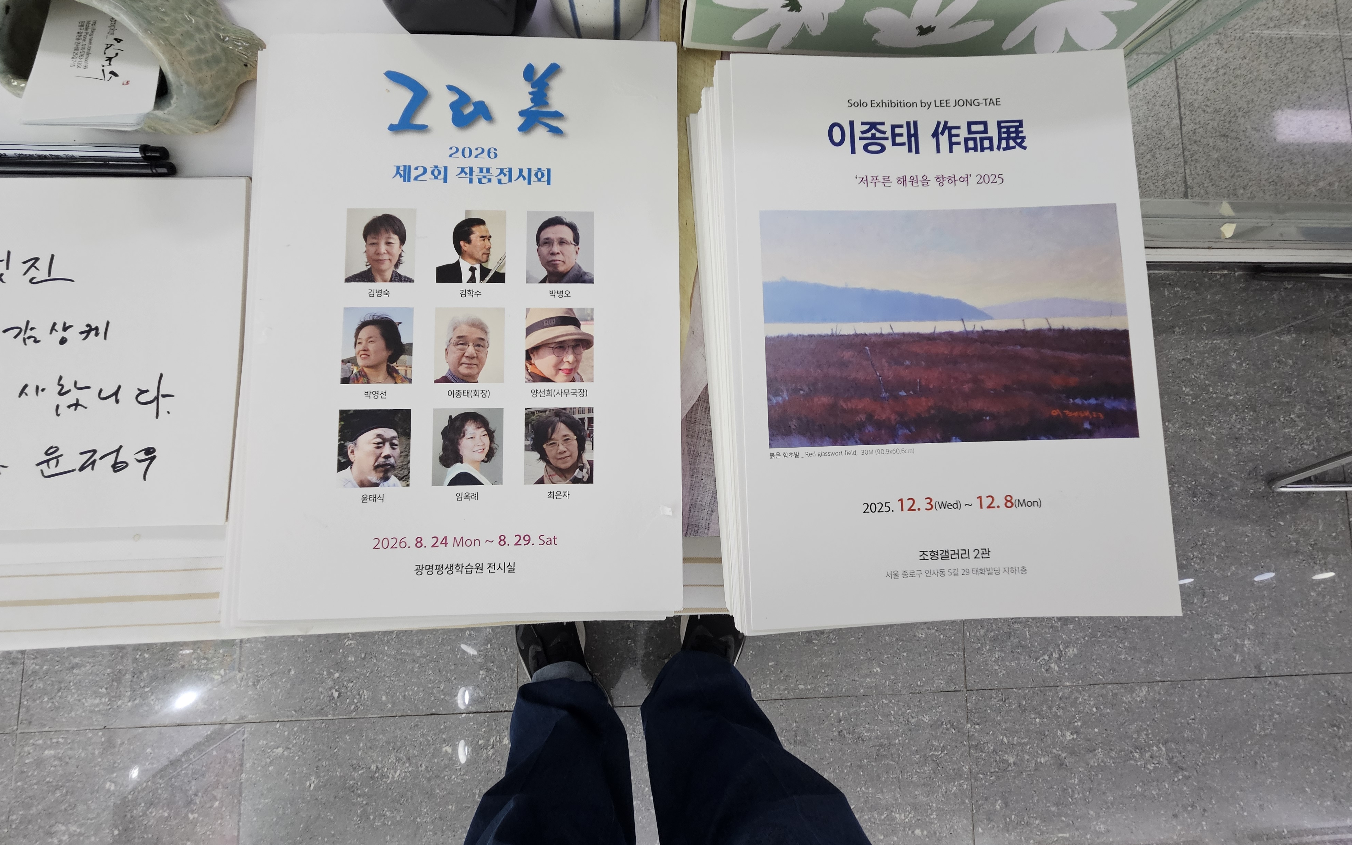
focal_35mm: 14
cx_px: 674
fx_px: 516
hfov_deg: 105.3
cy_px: 370
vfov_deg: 78.3
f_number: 2.2
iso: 125
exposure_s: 1/60
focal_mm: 2.2
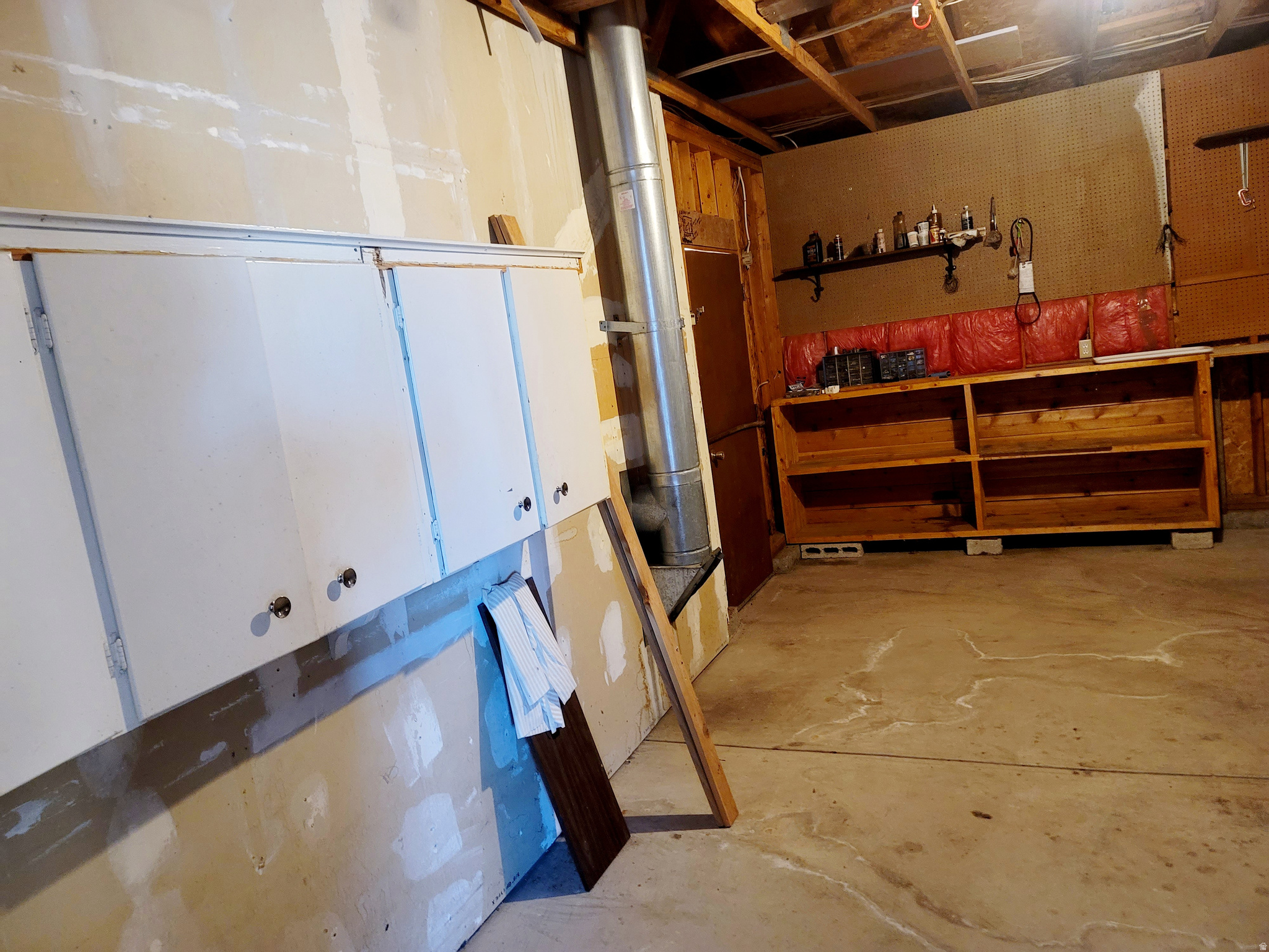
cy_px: 476
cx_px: 634
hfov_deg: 69.4
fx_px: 916
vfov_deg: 54.9
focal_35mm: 25
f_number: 1.8
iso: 640
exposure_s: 1/30
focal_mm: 7
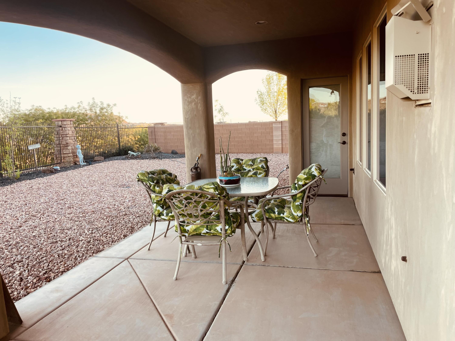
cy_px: 170
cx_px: 228
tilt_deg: -6.4
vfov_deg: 53.1
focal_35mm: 26
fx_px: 342
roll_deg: +3.9
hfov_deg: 67.3
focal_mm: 4.2
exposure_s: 1/122
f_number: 1.6
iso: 32
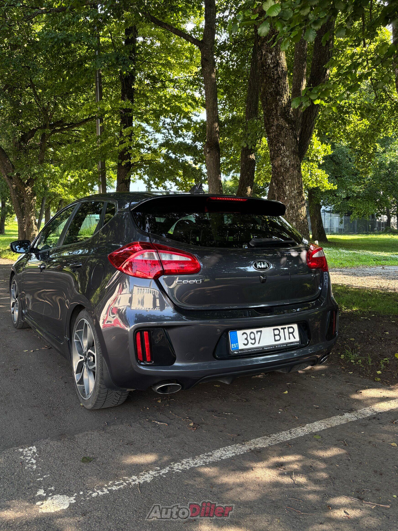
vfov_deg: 61.6
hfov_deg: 48.2
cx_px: 190
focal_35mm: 29
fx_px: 445
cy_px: 247
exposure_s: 1/196
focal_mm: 5.96
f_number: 1.6
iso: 50
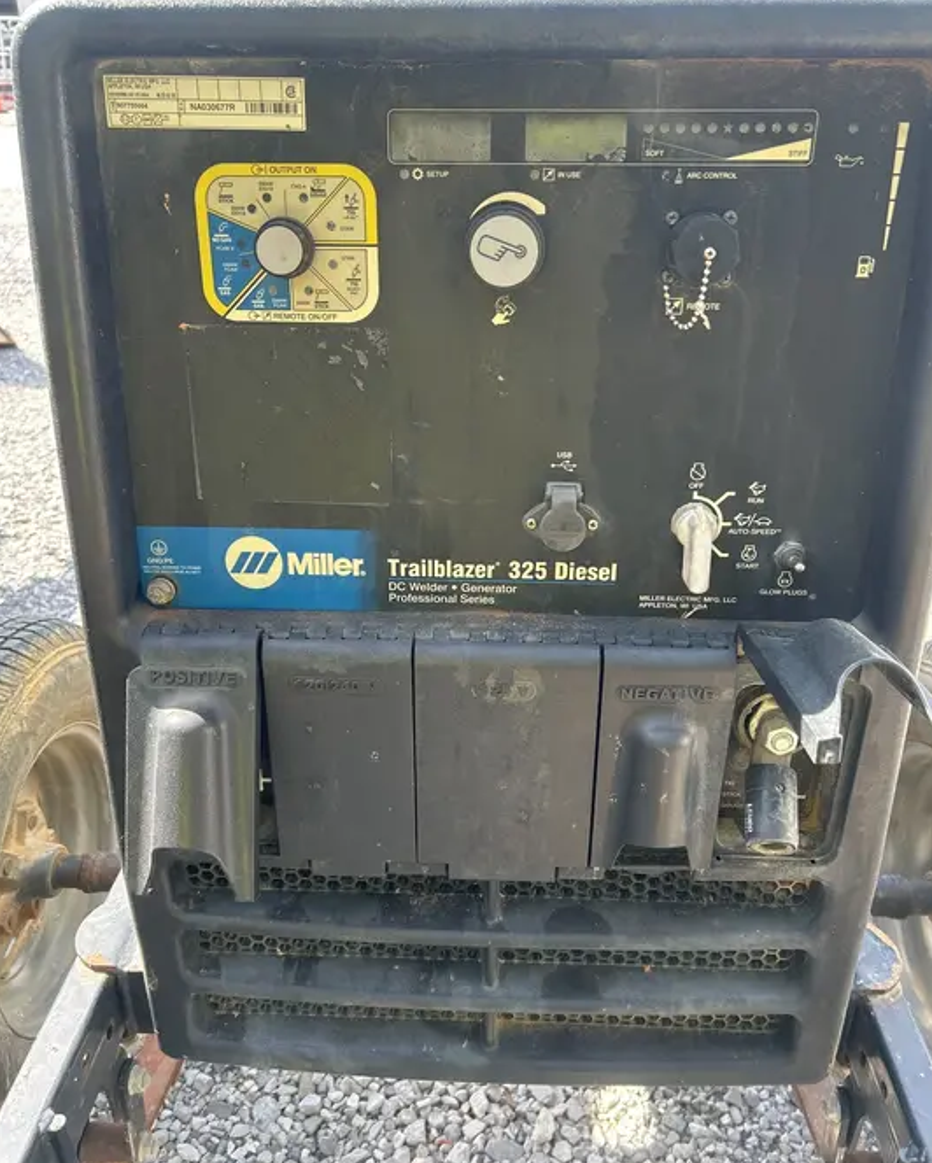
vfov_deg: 62.2
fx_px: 965
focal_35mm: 28
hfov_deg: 51.6
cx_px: 471
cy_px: 556
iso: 50
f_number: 1.5
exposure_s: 1/251
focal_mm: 5.7
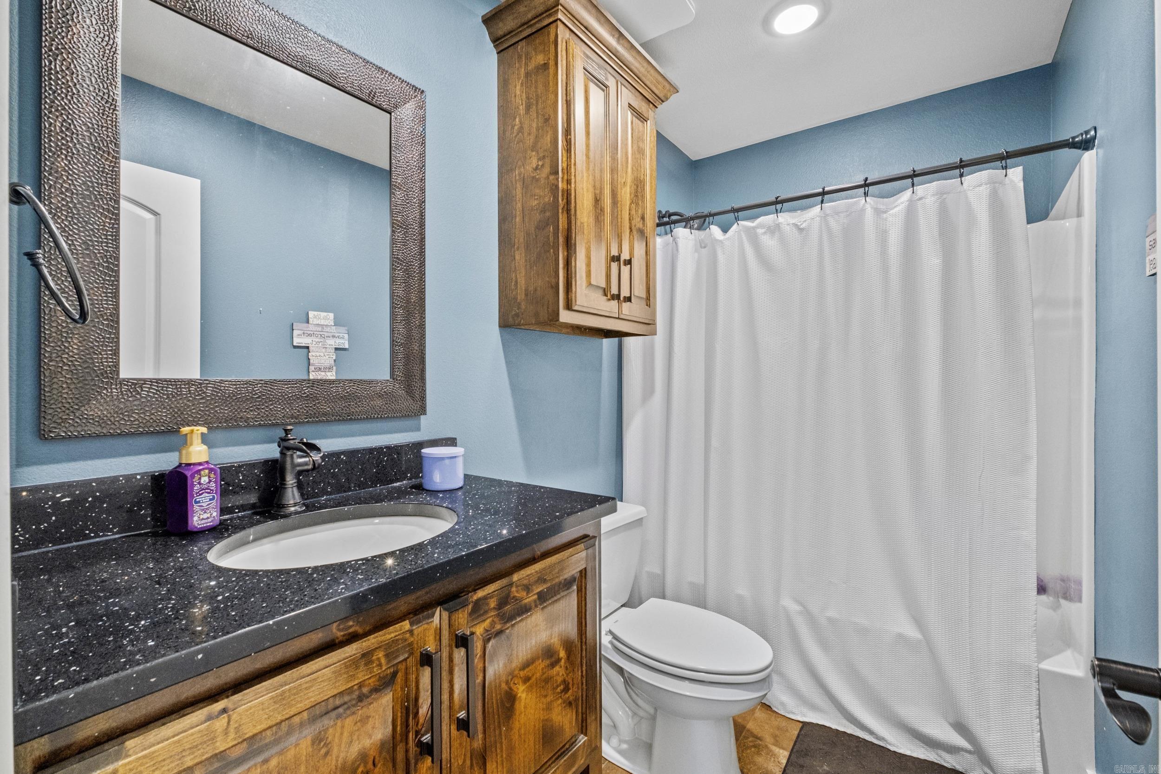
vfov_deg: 77.3
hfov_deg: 100.4
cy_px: 387
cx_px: 580
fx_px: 484
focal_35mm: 15
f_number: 8
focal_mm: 10
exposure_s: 1/2
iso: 1250
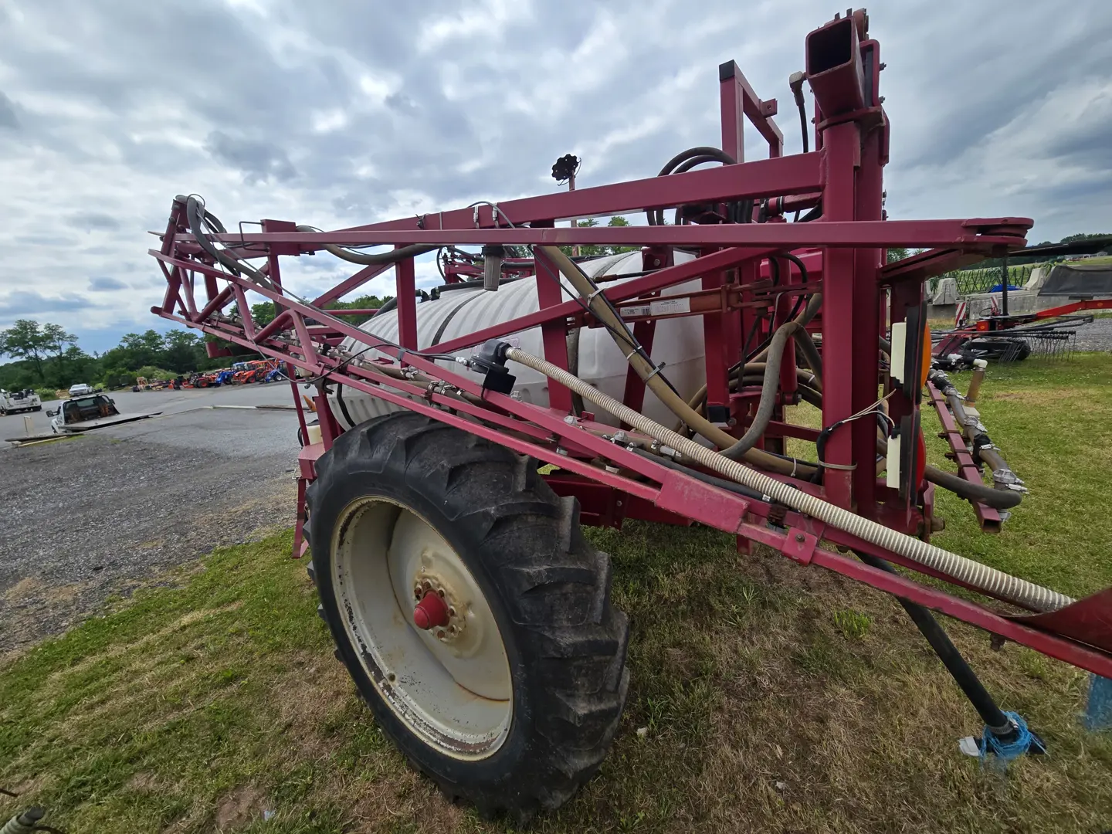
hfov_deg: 106.2
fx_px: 418
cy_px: 417
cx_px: 556
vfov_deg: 89.9
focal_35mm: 13
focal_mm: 2.2
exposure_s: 1/2483
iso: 50
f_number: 2.2
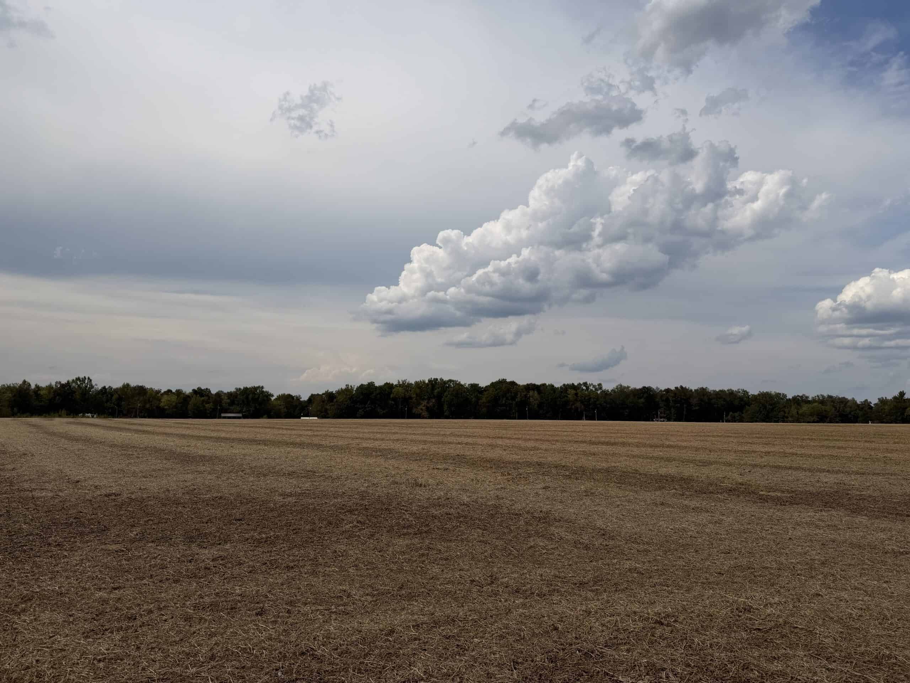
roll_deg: +0.8
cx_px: 455
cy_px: 342
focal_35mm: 24
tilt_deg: +7.5
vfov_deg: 56.8
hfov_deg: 71.6
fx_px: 631
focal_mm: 6.76
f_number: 1.78
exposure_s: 1/10309
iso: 80
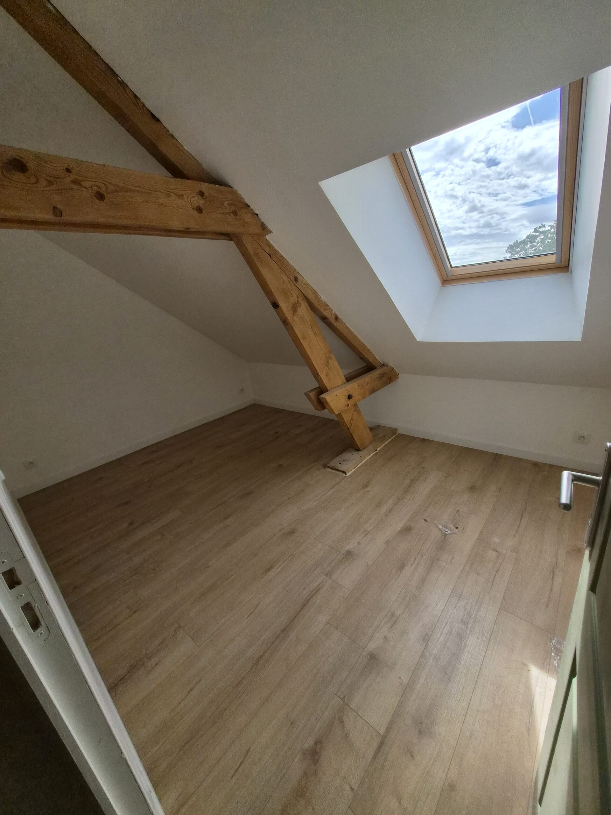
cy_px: 408
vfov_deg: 106.2
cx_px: 306
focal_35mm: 13
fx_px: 306
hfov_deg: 89.9
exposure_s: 1/1528
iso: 50
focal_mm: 1.7
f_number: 2.2
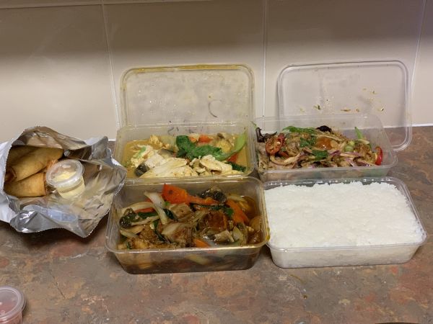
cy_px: 162
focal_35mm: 52
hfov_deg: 36.8
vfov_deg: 28.0
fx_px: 650
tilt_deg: -35.2
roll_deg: +2.4
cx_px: 216
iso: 320
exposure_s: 1/60
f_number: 2.4
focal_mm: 6
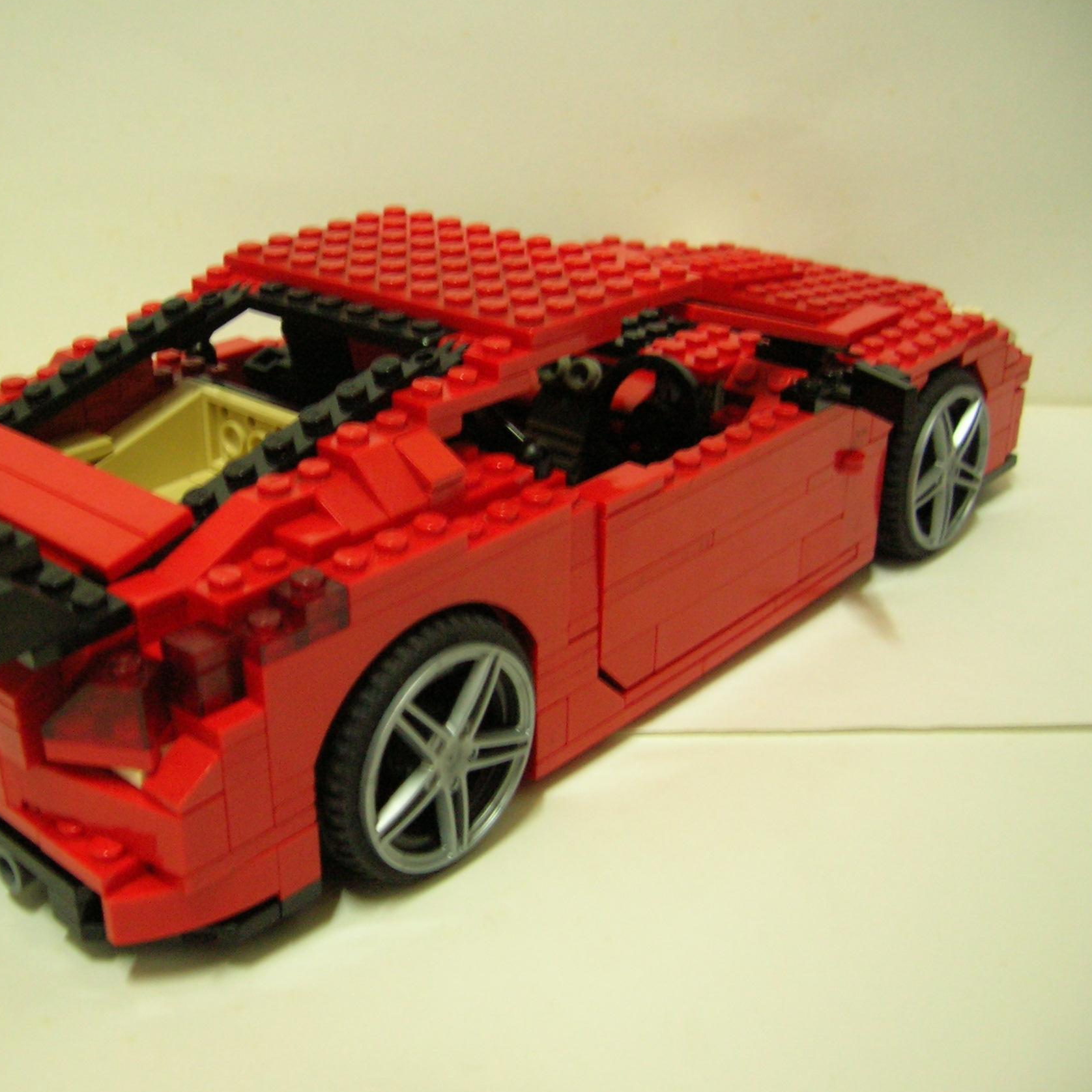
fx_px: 1463
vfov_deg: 40.9
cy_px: 554
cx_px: 386
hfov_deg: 40.5
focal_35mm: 41
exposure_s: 1/4.2
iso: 160
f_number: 2.9
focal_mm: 5.7
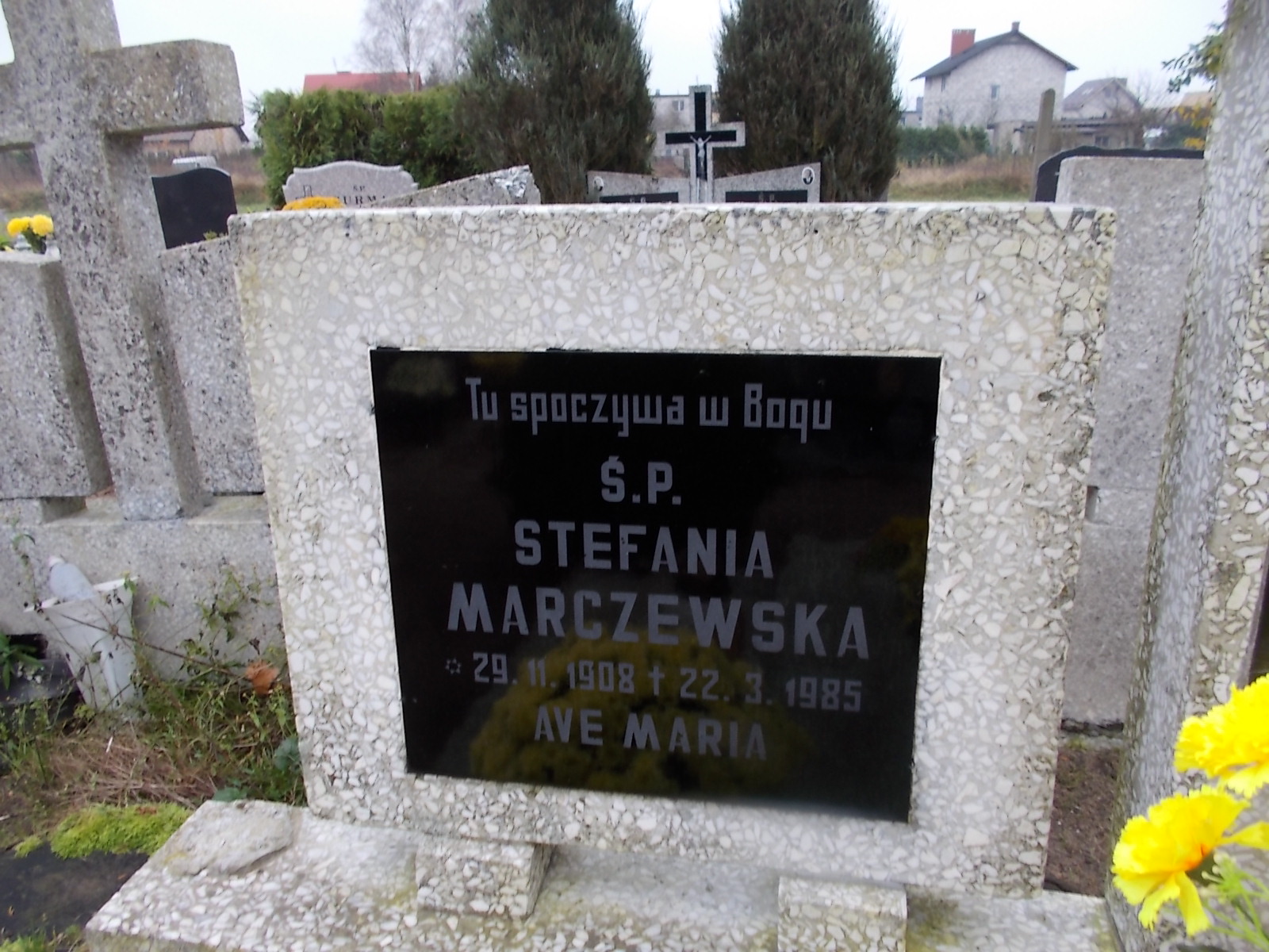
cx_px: 634
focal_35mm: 26
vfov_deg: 53.1
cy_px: 476
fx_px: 953
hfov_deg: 67.3
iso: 80
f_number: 3.2
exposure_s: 1/30
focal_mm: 4.6
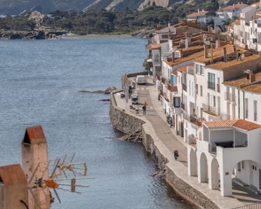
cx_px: 267
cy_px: 107
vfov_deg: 12.2
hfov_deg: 14.9
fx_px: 980
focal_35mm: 127
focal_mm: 50.3
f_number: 3.2
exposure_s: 1/4000
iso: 160
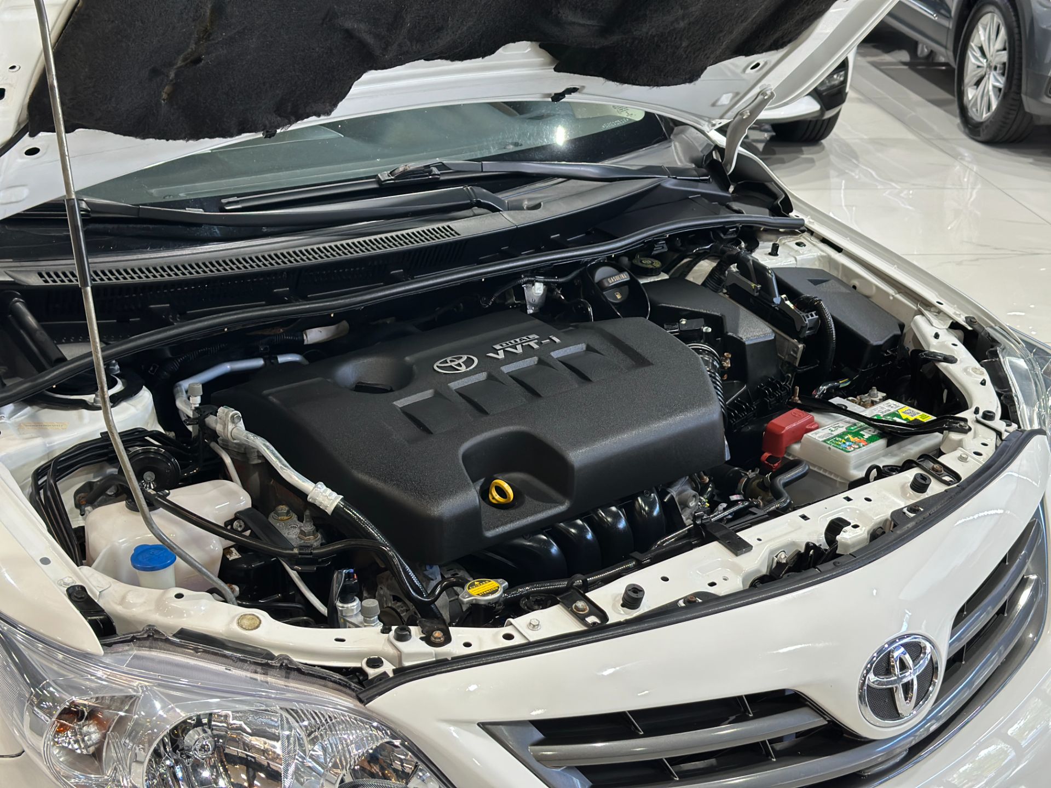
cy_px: 394
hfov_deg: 39.7
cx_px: 526
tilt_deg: -23.4
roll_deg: -2.2
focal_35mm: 48
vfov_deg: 30.3
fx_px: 1457
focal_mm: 6.86
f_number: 1.78
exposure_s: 1/60
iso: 125
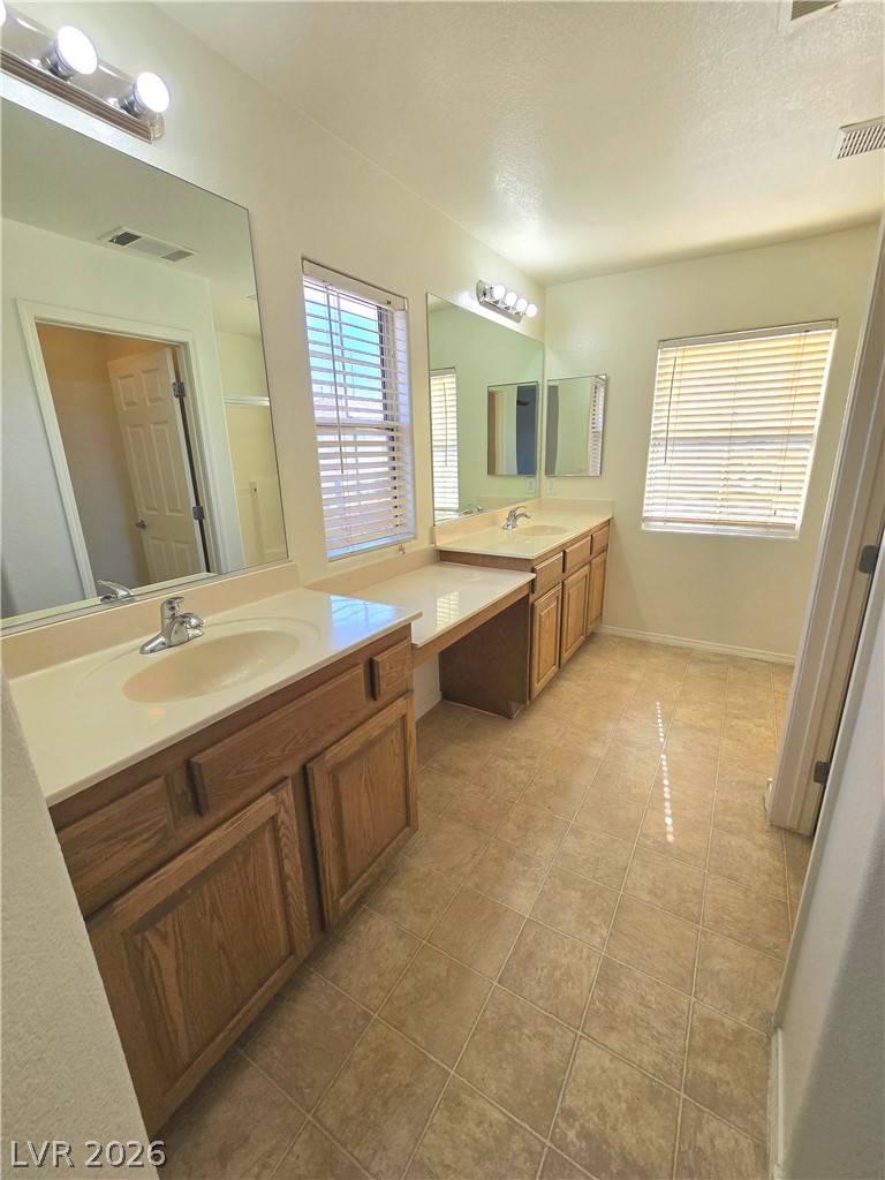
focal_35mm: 13
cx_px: 442
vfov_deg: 106.2
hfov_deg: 89.9
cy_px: 590
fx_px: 443
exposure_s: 1/357
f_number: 2.2
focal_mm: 2.2
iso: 50
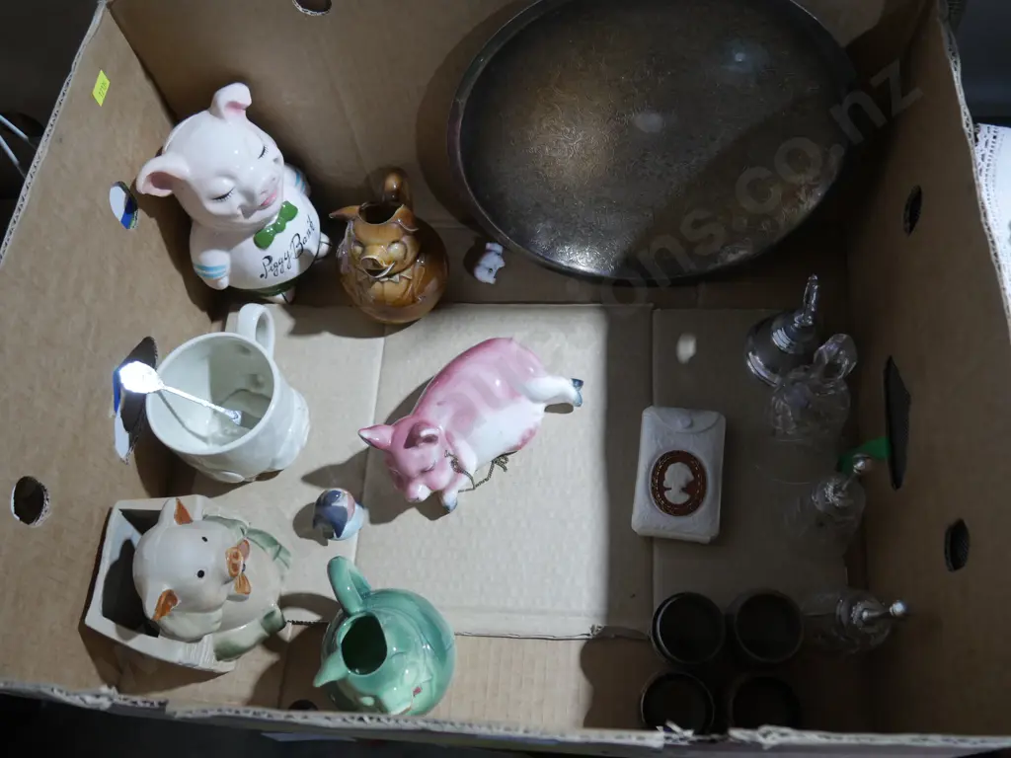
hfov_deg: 60.0
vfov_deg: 46.8
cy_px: 379
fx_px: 876
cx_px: 506
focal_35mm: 30
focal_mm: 15
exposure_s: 1/60
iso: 800
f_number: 3.6
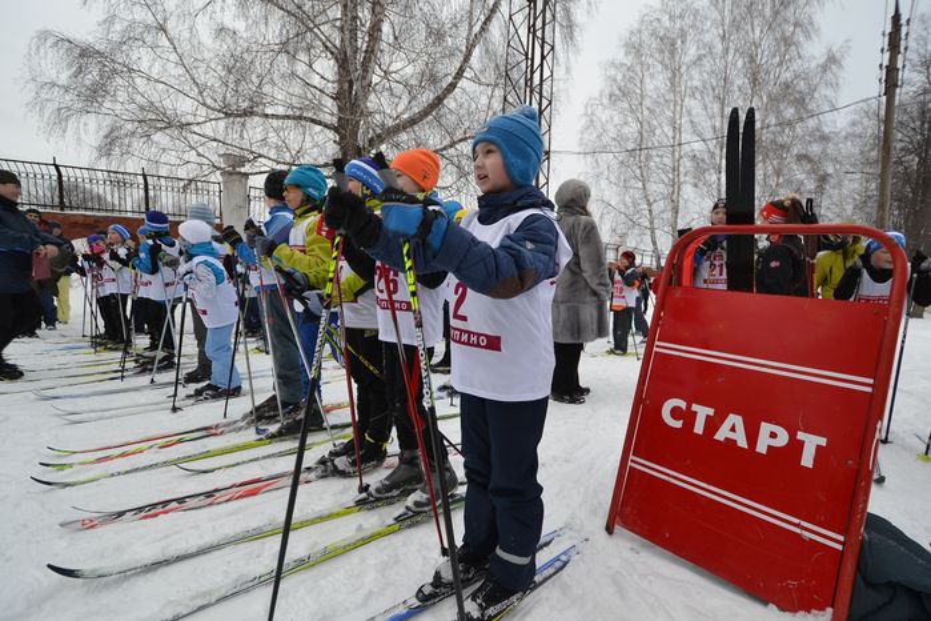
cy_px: 310
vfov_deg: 77.3
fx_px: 388
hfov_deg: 100.4
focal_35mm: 15
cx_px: 466
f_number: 5.6
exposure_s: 1/125
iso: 110
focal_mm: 10
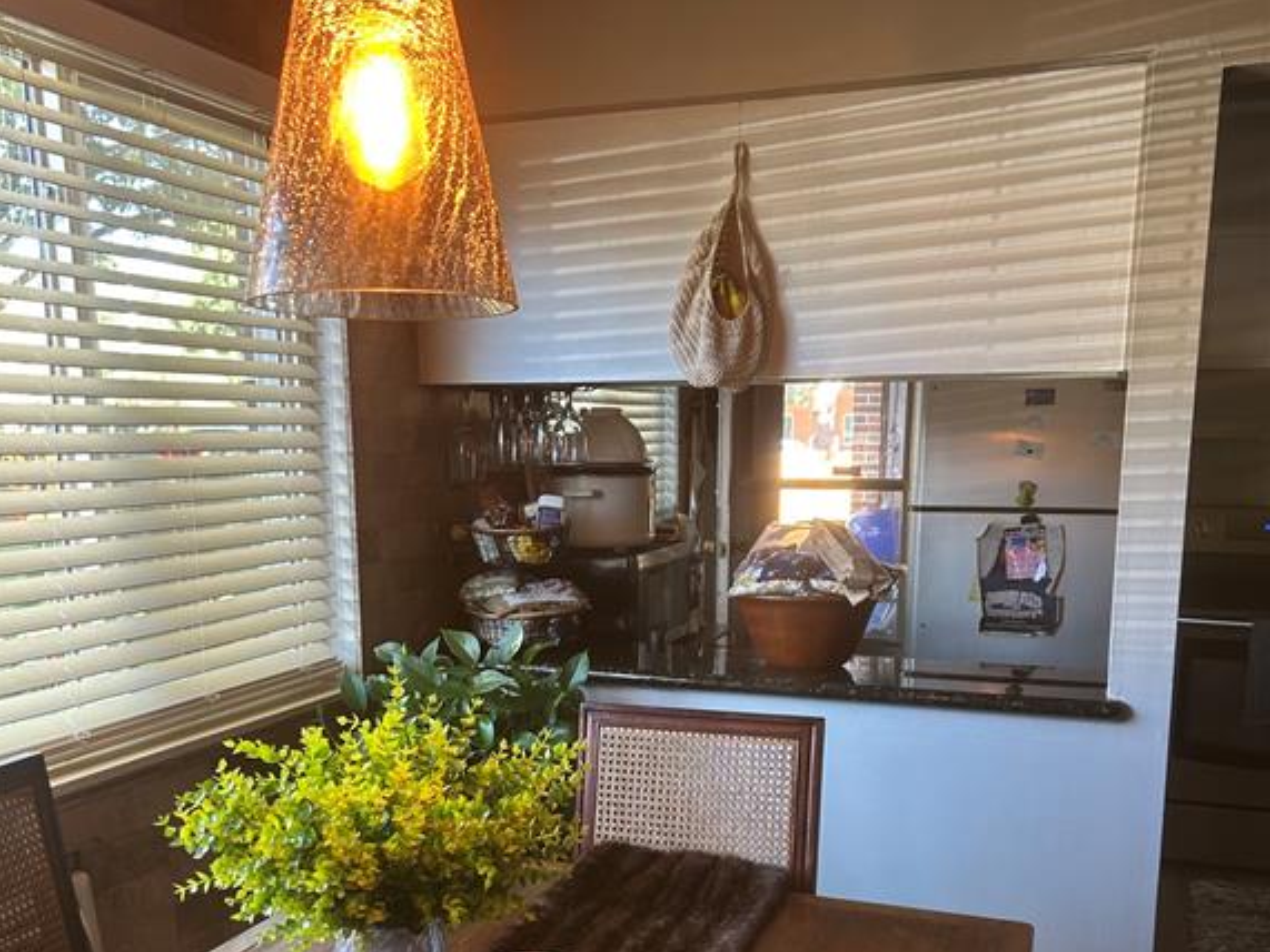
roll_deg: +0.1
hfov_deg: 52.6
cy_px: 674
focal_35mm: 35
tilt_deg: -10.7
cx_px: 632
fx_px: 1284
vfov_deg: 39.9
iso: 100
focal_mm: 5.7
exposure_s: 1/60
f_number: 1.5
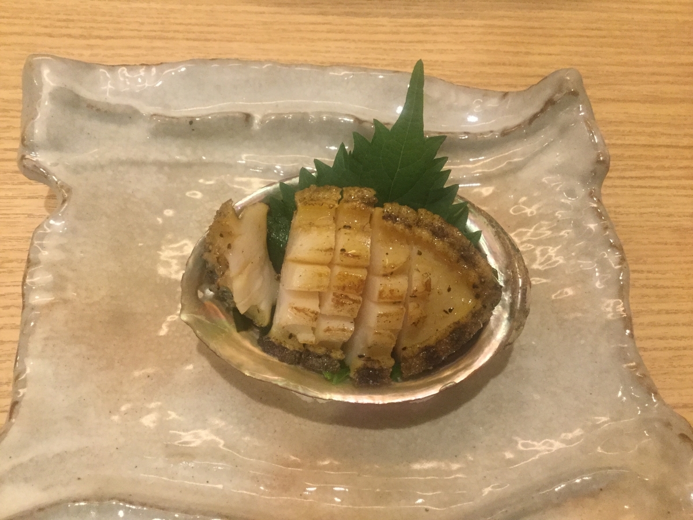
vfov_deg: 45.4
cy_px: 260
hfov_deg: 58.4
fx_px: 621
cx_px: 346
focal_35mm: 31
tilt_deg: -63.6
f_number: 2.4
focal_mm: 3.3
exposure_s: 1/20
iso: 200
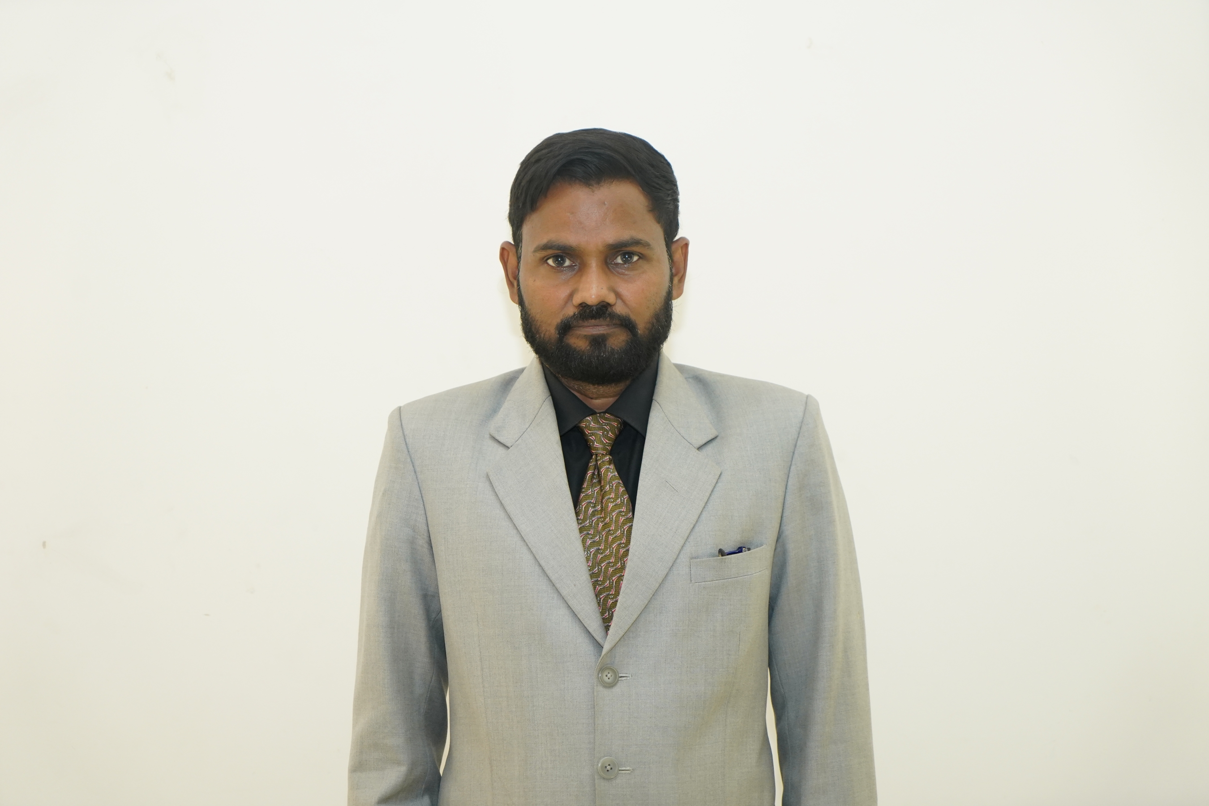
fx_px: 2351
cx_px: 604
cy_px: 403
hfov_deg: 28.8
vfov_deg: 19.5
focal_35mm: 70
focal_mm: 70
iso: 2000
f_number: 4
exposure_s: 1/100
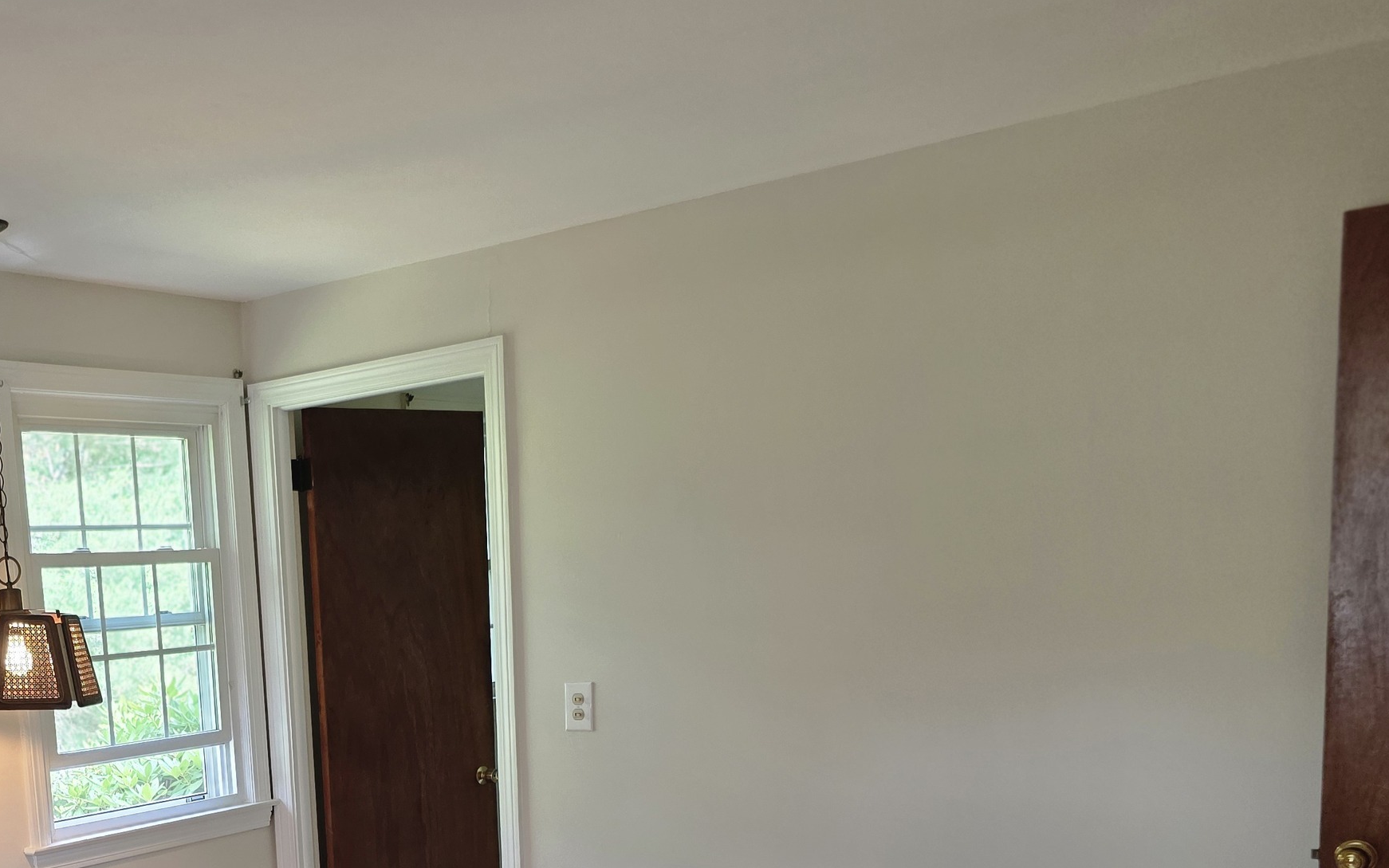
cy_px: 856
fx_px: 1628
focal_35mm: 43
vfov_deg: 28.2
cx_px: 199
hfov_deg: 43.1
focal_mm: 6.3
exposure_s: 1/120
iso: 200
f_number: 1.7
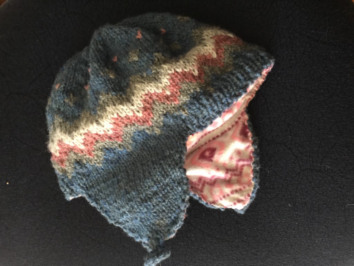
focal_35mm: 29
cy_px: 133
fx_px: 297
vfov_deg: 48.2
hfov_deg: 61.7
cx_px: 177
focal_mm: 4.15
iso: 64
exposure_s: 1/4
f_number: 2.2
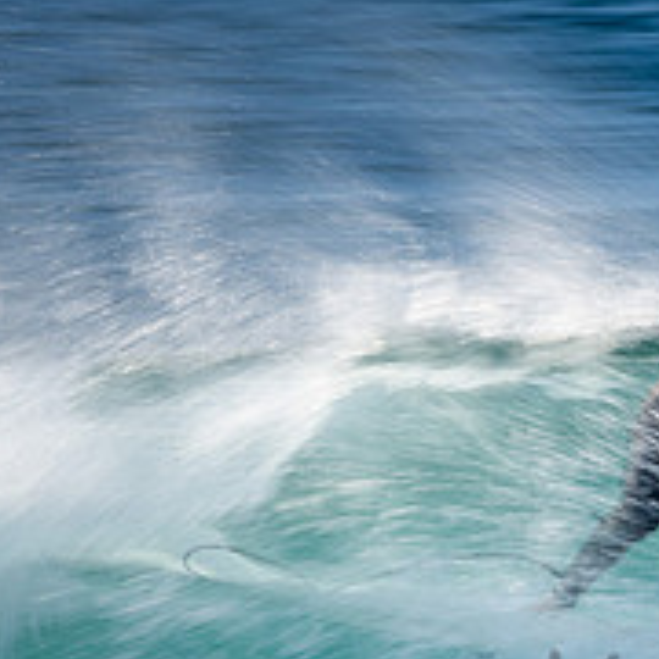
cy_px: 675
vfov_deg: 0.9
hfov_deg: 0.9
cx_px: 926
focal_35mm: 2053
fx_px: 44218
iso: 100
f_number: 18
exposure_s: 1/30
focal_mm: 500
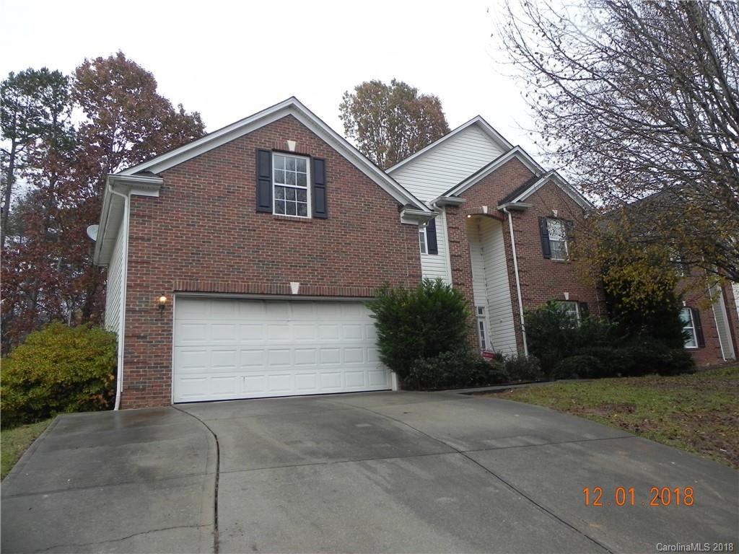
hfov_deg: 67.3
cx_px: 370
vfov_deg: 53.1
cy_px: 277
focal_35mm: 26
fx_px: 555
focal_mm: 4.6
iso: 160
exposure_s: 1/136
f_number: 4
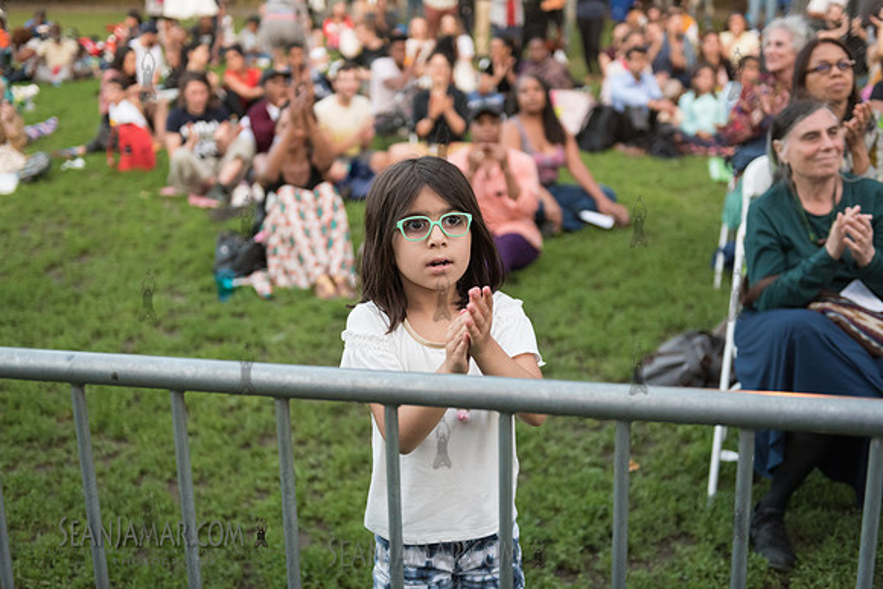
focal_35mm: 45
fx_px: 1104
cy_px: 294
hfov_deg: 43.6
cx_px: 442
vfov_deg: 29.9
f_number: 2.8
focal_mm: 45
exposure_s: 1/400
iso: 4000
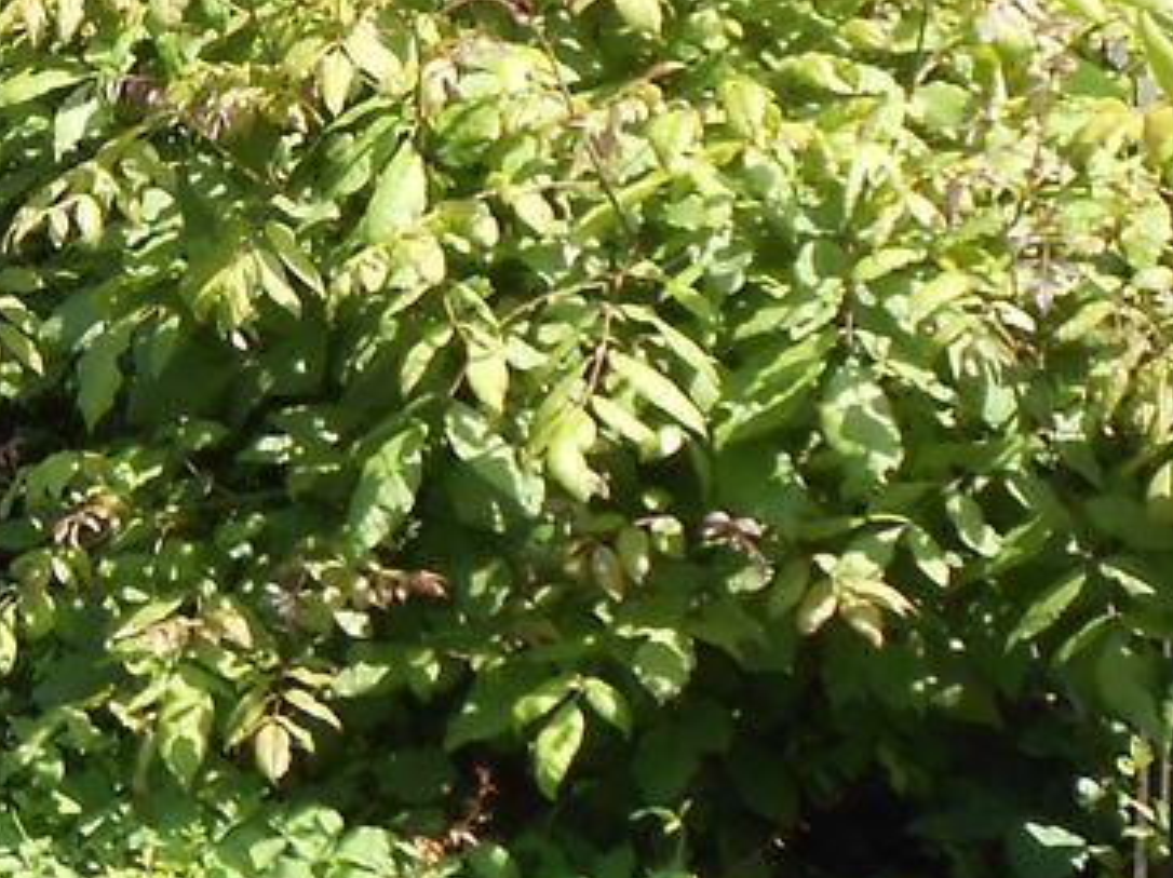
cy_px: -267
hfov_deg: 12.7
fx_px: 4775
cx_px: -959
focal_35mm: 141
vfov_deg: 10.3
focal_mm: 6
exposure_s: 1/160
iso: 80
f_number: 3.9
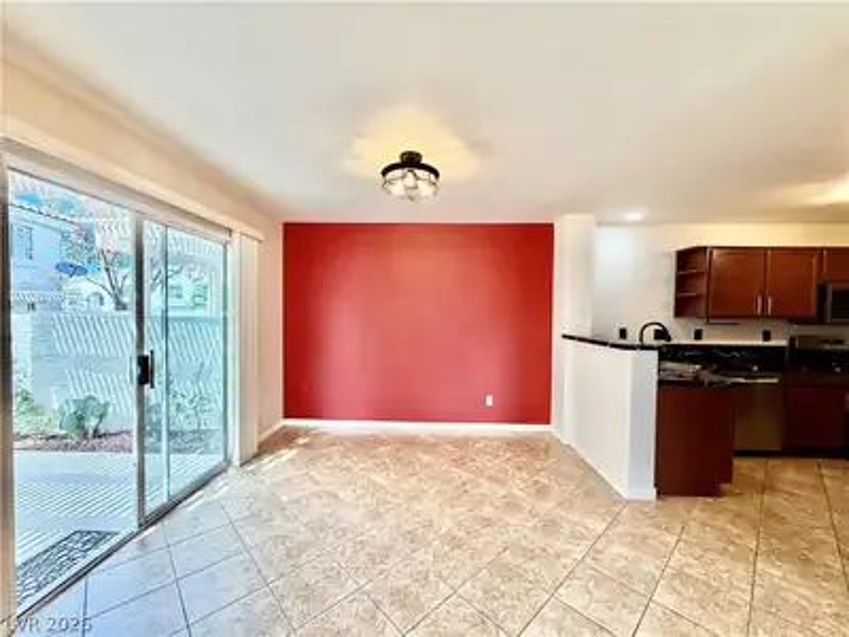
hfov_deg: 102.1
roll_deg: -0.3
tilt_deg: -1.5
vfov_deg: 85.7
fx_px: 343
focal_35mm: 14
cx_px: 424
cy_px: 318
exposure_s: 1/120
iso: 100
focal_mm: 2.22
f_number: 2.2
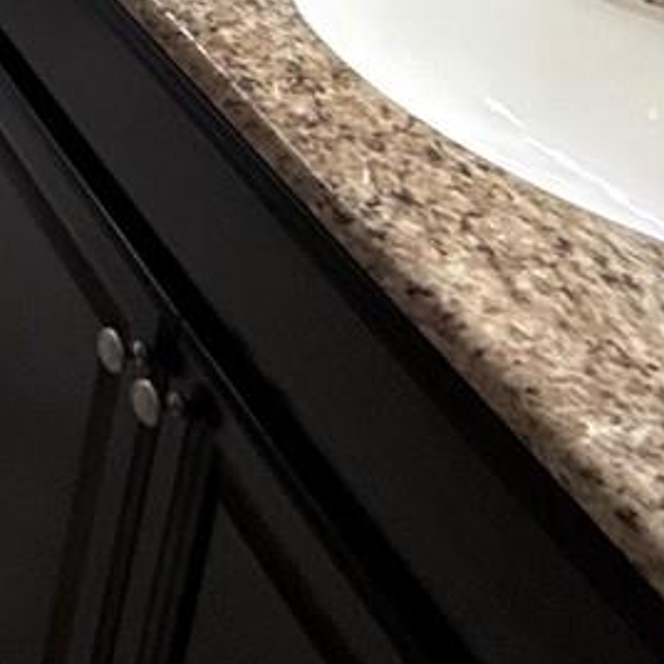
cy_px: -456
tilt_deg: -13.9
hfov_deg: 15.4
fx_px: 1606
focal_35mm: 74
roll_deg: -0.5
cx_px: -857
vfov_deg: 19.0
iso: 250
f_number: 2.2
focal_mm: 2.22
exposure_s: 1/120
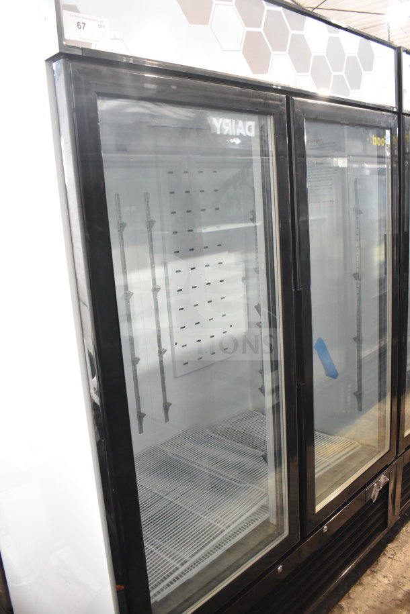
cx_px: 205
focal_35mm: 30
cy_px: 307
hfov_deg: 43.6
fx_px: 512
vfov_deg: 61.9
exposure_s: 1/30
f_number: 3.5
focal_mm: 20
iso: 2000
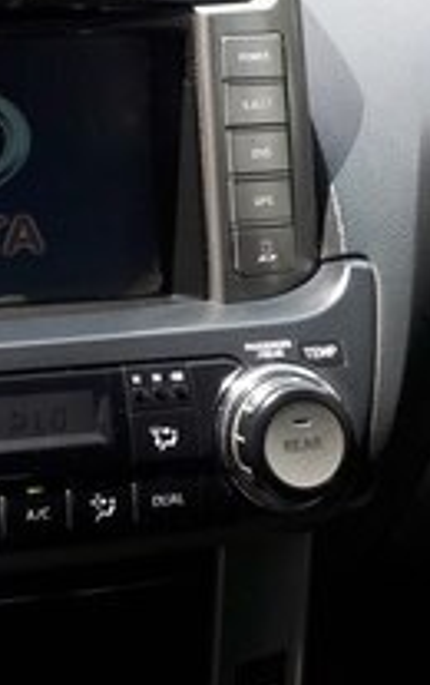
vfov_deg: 26.8
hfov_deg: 17.7
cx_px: -60
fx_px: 1327
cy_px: -50
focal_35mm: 71
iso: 40
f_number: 1.9
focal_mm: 3.7
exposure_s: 1/153
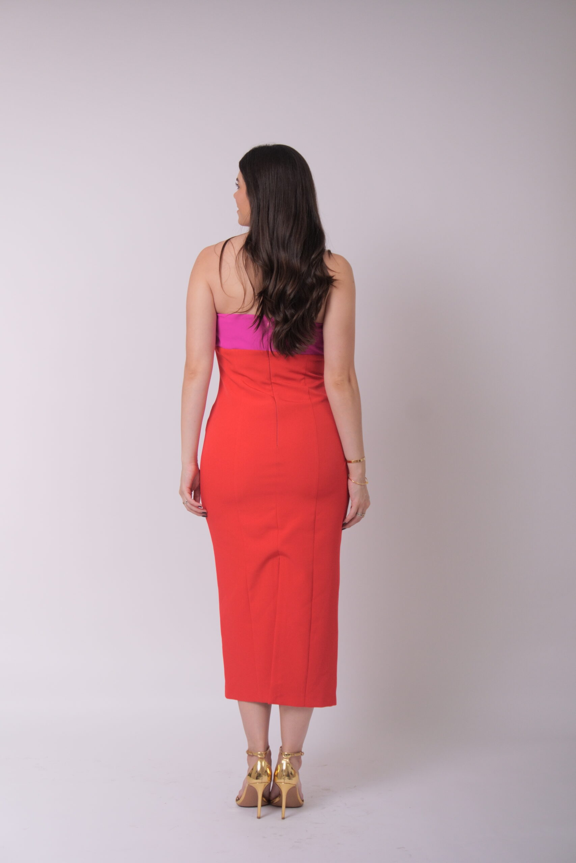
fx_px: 1260
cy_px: 432
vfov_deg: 37.8
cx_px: 288
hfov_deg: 25.8
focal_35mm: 52
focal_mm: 35
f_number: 5.6
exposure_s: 1/250
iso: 400
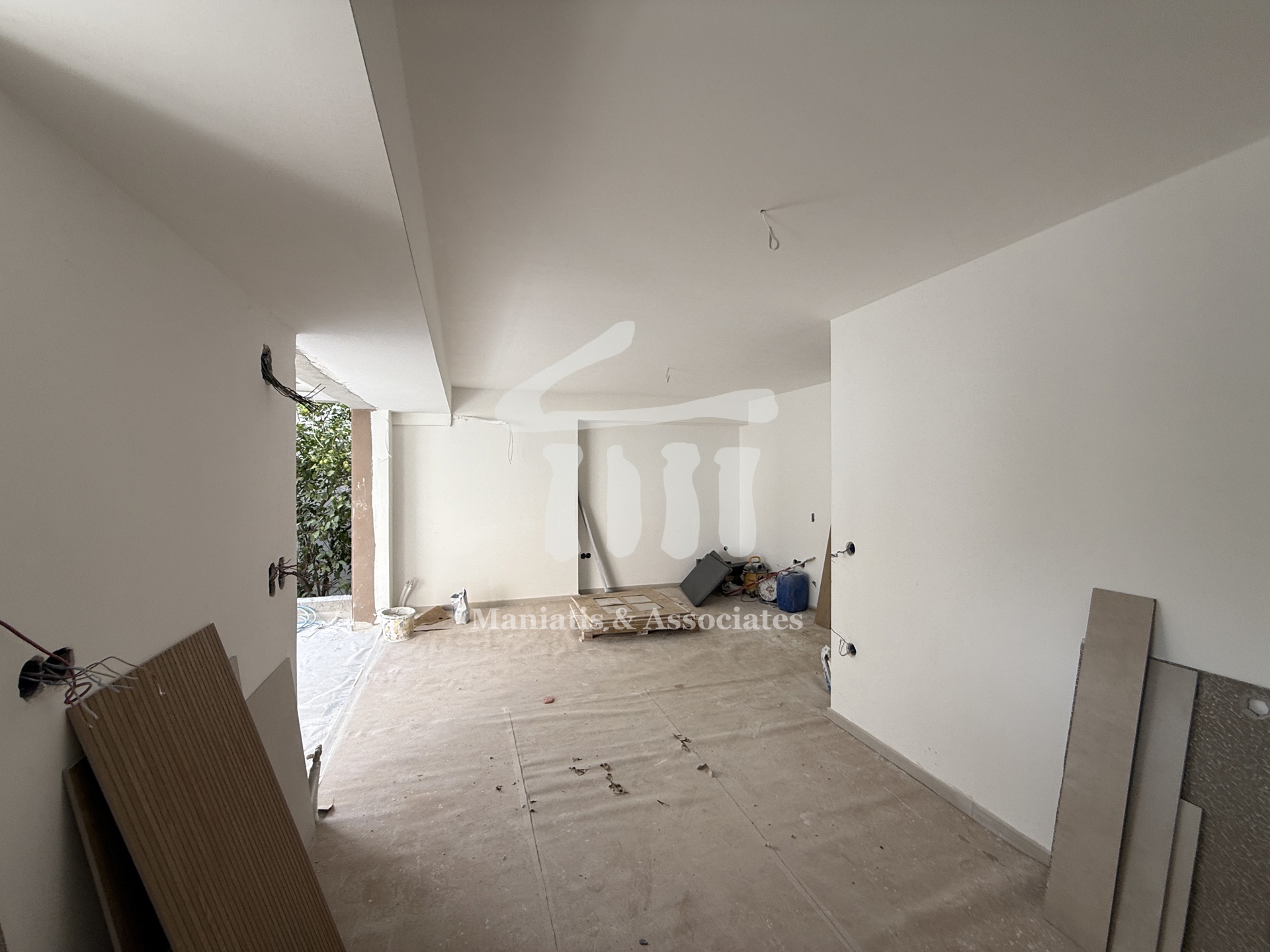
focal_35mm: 14
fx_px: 514
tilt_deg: -2.1
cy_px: 476
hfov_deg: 102.1
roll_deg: +0.4
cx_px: 635
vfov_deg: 85.7
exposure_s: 1/169
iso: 50
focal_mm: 2.22
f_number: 2.2
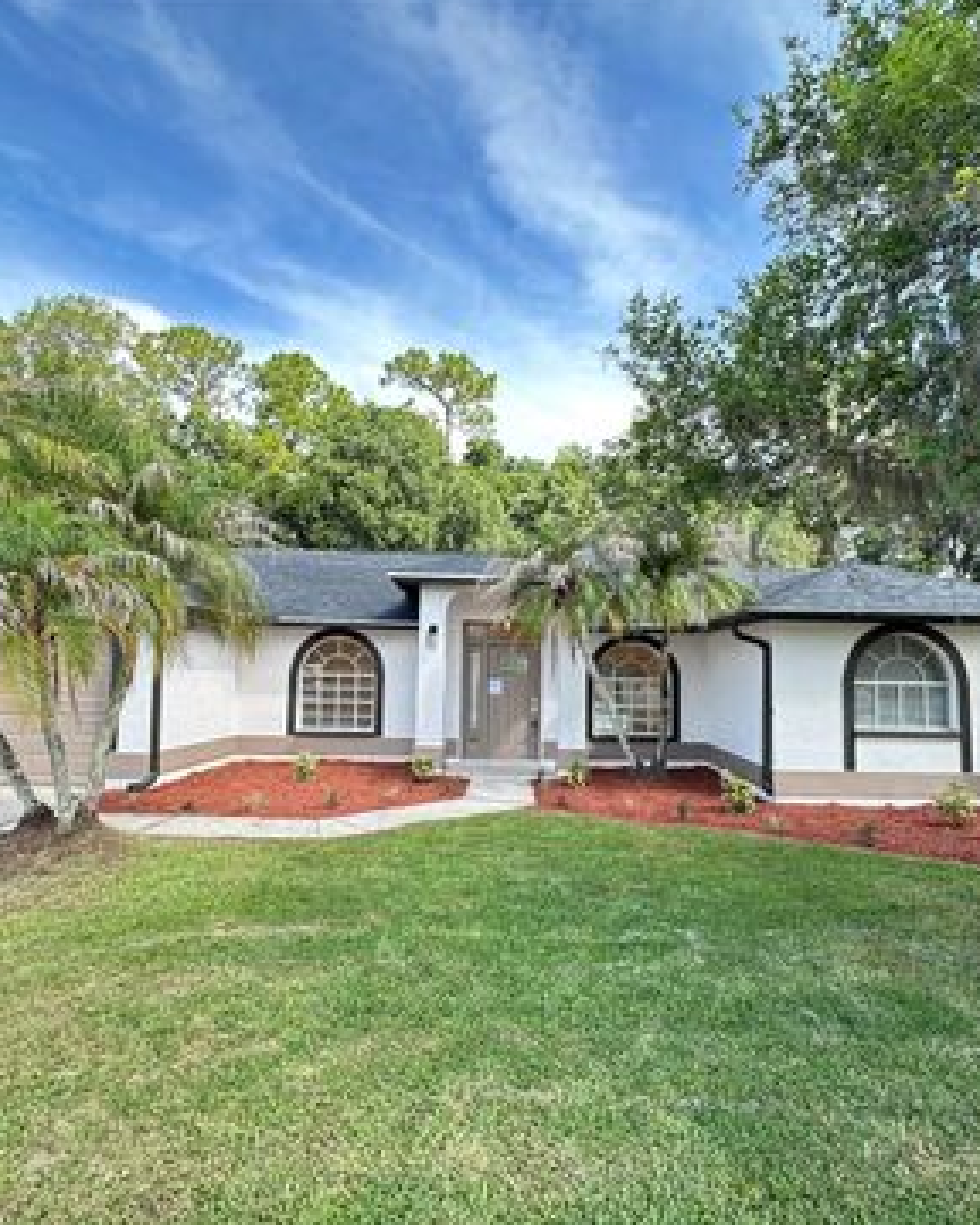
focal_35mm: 19
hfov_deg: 70.8
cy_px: 621
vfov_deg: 83.3
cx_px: 521
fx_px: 689
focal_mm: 2.22
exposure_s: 1/219
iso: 40
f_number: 2.2
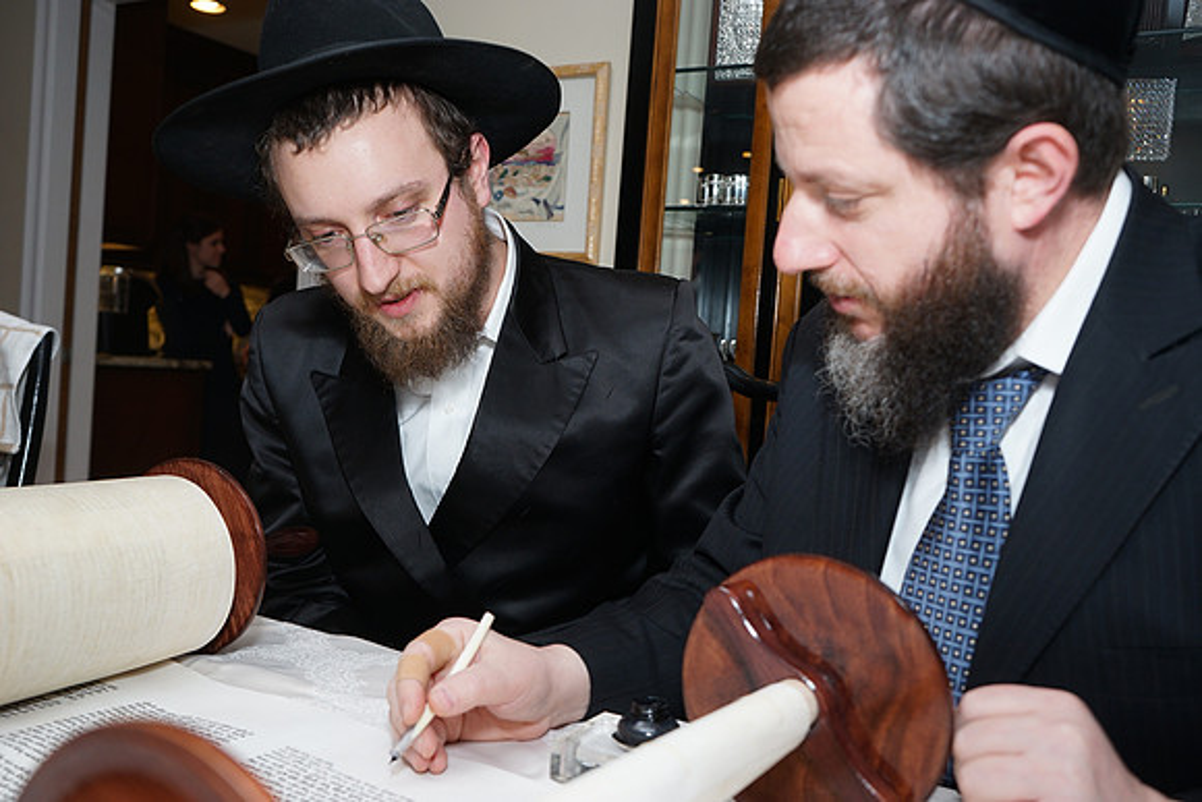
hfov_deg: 60.3
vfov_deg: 42.3
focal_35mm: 31
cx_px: 601
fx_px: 1035
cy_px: 401
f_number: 5.6
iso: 400
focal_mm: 31
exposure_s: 1/100
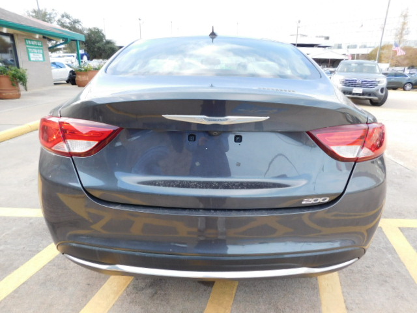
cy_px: 156
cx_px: 208
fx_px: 277
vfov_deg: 58.9
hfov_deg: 73.9
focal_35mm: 23
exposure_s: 1/200
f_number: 3
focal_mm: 4
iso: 125
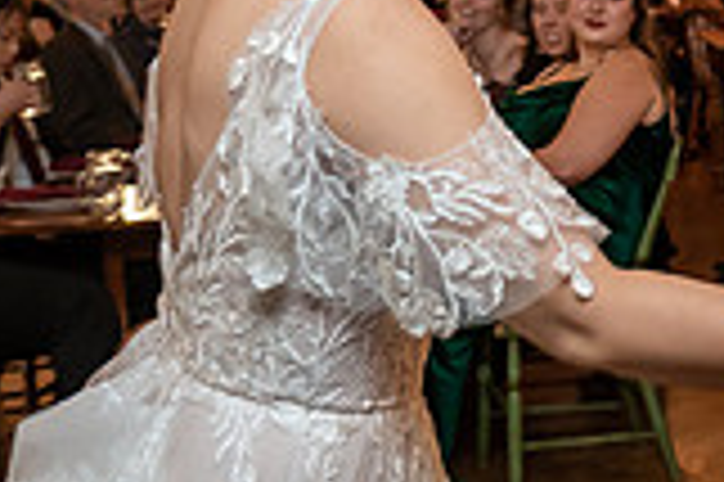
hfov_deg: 18.4
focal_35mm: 101
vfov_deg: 13.4
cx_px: 1010
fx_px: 2029
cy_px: 73
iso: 2000
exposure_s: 1/100
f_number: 4
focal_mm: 25
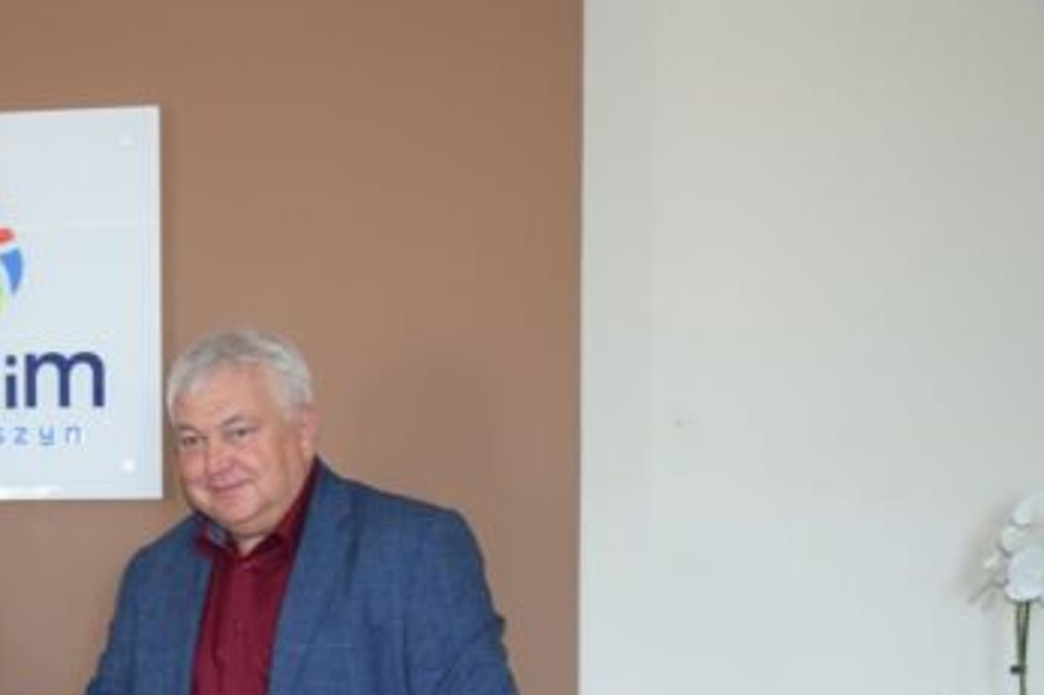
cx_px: 150
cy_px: 596
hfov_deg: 30.0
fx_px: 1880
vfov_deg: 20.6
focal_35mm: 65
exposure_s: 1/100
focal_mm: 25
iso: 800
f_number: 5
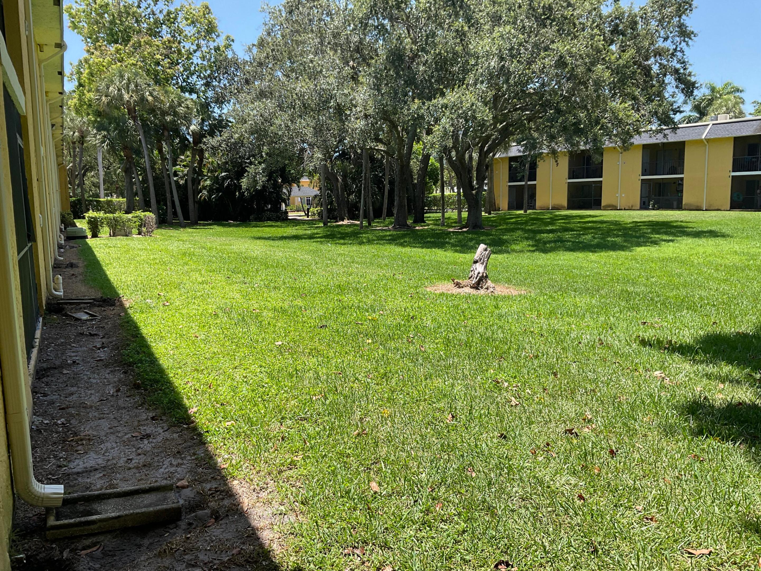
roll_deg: +1.6
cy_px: 286
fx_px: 638
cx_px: 380
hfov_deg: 61.7
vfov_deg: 48.2
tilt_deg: -8.5
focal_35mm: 29
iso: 16
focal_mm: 3
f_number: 1.8
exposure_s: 1/792
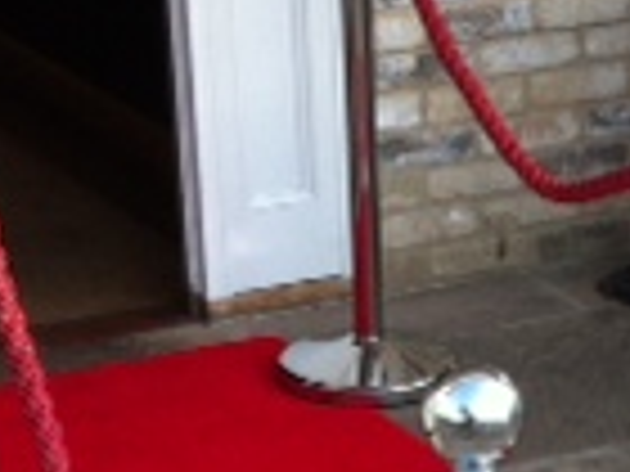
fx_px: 2912
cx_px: 558
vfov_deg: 9.1
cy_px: 656
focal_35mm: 160
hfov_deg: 12.3
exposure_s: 1/60
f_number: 2.8
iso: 80
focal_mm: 3.85
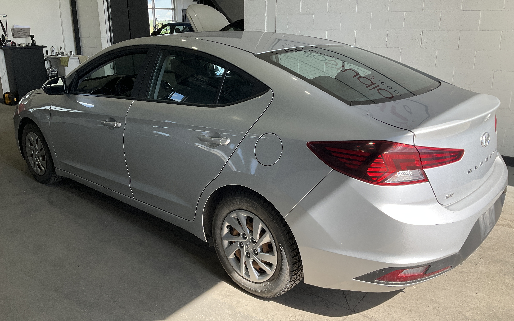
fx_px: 434
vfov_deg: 40.6
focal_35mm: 31
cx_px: 256
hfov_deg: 61.2
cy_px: 158
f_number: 1.8
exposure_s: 1/435
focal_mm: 3
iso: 25
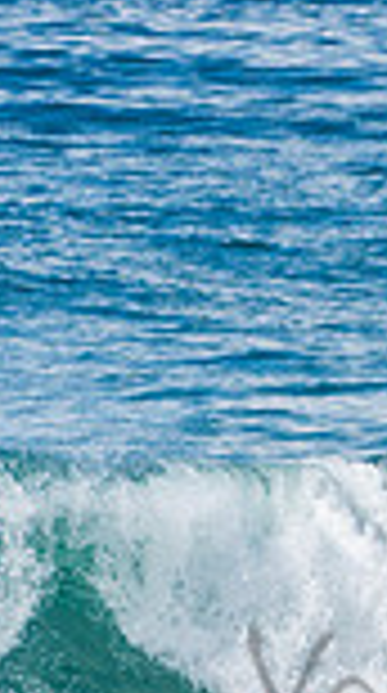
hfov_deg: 0.6
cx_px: 711
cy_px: 659
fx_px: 36247
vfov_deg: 1.1
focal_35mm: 1976
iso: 250
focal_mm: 500
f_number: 5.6
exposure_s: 1/2000
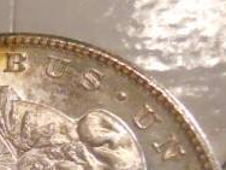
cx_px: -113
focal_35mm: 131
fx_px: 855
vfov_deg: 11.0
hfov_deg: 14.1
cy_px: 223
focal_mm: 5
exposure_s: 1/60
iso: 800
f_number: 2.7
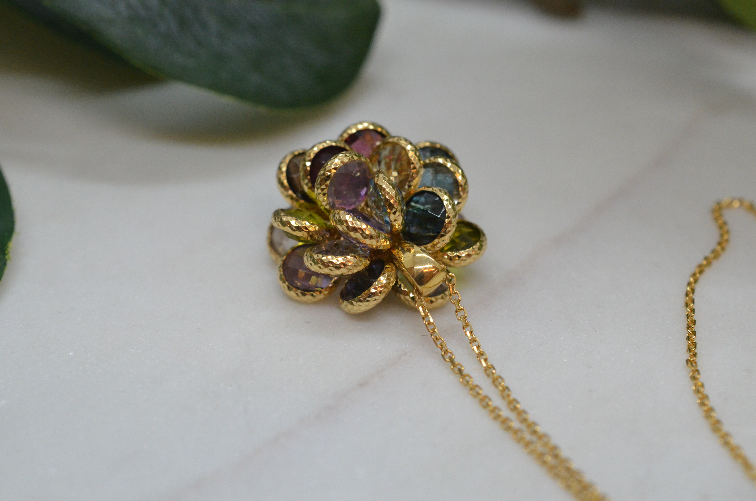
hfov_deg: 33.5
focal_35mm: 60
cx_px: 378
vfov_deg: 22.5
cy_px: 250
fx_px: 1257
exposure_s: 1/640
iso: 2500
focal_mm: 40
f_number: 8
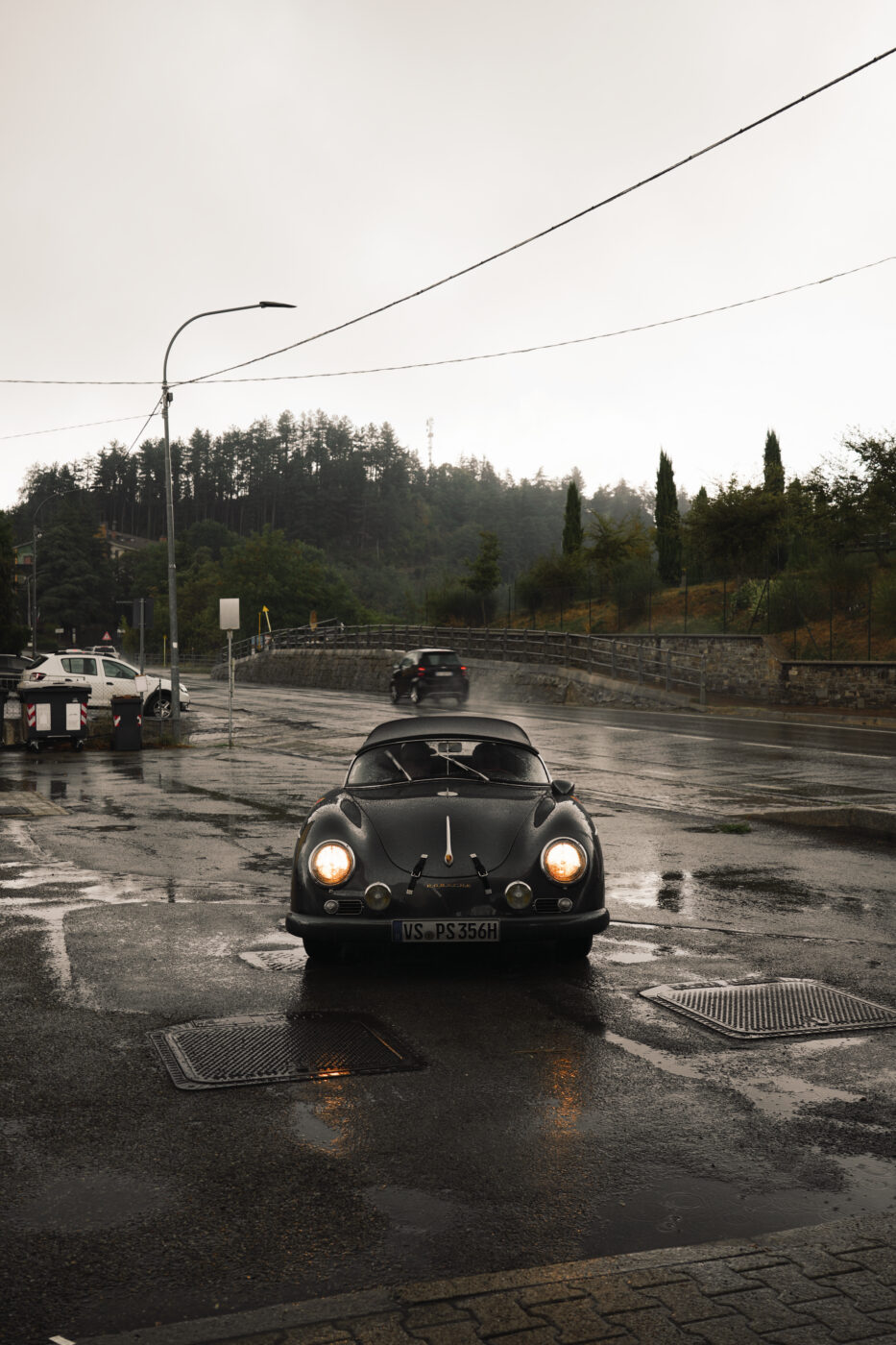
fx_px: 1344
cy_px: 672
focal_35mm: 36
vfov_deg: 53.1
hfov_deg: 36.9
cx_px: 448
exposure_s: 1/60
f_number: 5
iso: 100
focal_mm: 36
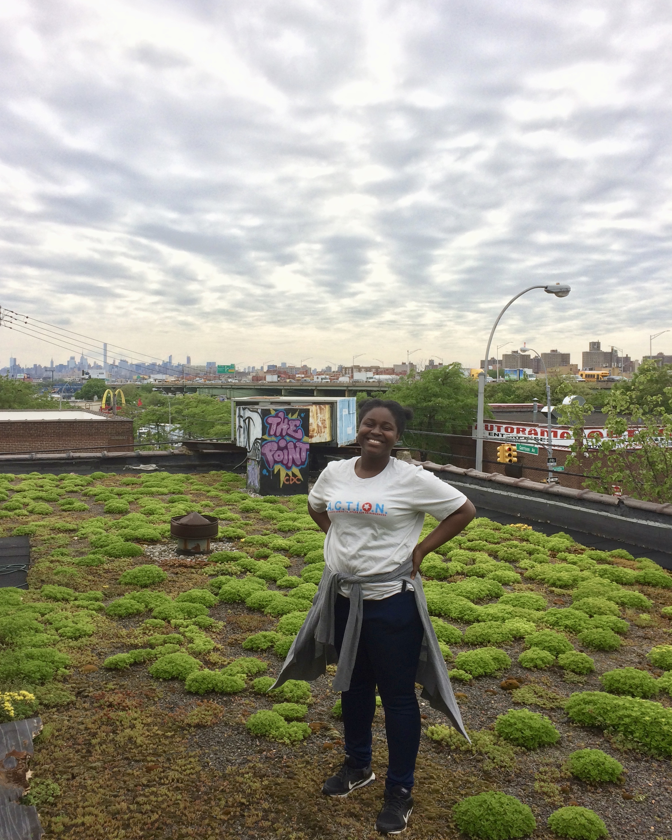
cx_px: 331
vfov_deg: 57.1
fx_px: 771
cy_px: 392
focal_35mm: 31
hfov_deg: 47.1
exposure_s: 1/1414
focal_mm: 4.15
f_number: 2.2
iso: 32
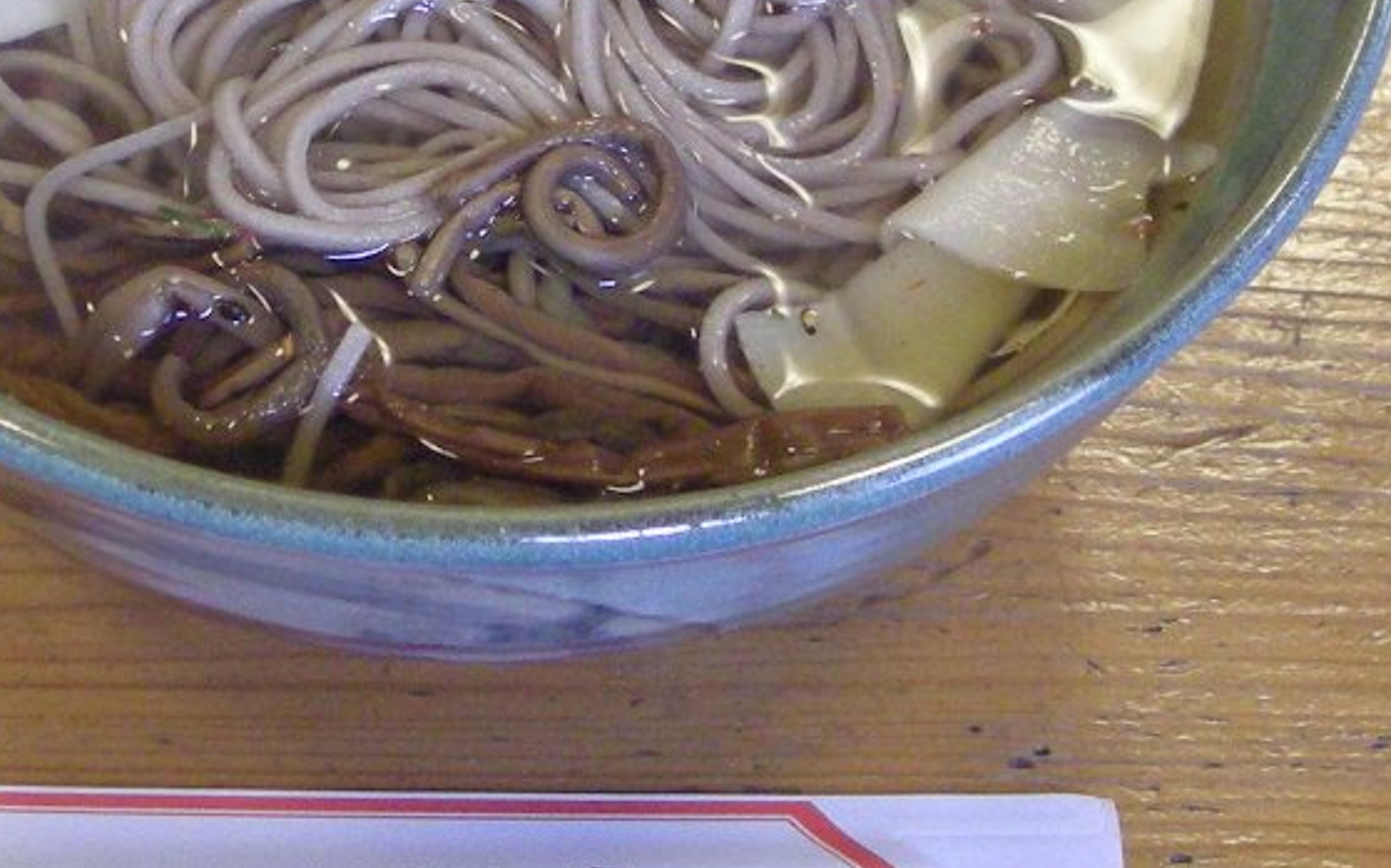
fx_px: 2577
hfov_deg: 30.0
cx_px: 443
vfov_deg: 18.8
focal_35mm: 68
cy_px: 82
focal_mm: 5.7
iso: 296
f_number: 2.8
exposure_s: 1/60
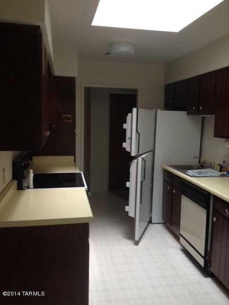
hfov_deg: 40.7
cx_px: 114
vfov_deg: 52.6
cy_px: 152
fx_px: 309
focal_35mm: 35
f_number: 2.4
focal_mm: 4.28
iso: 50
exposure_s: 1/40
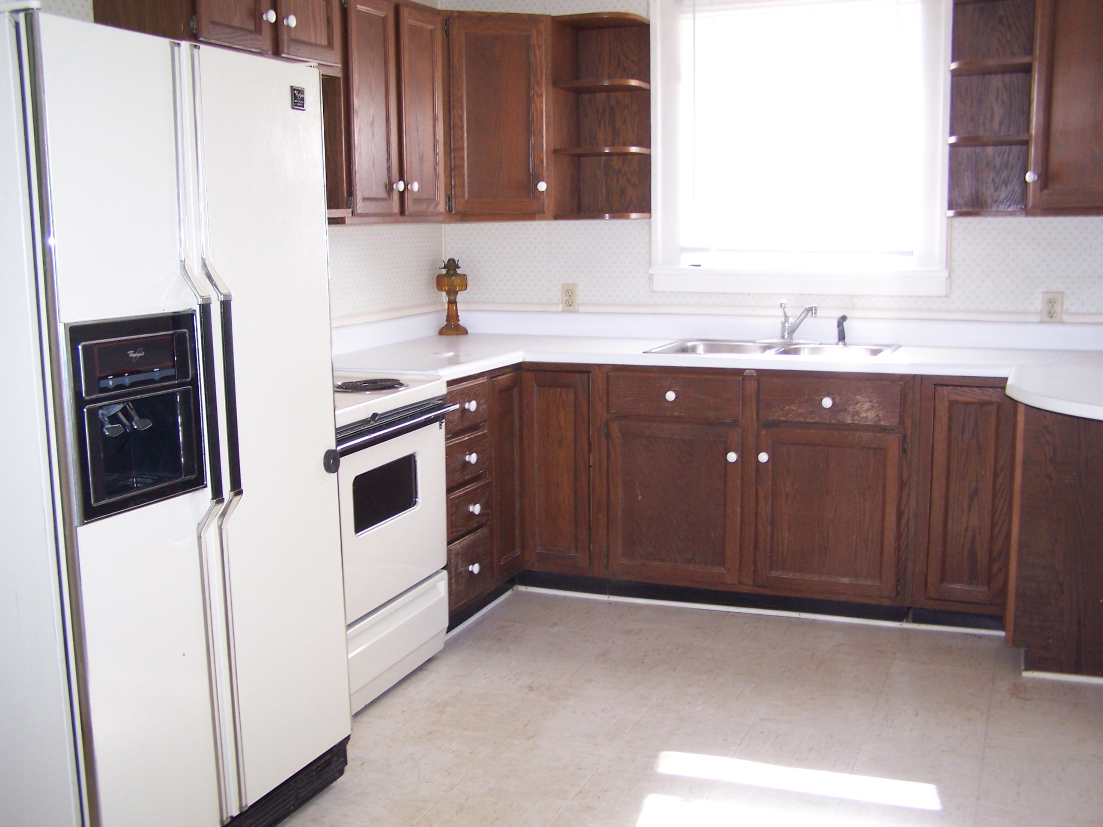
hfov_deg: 49.0
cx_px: 552
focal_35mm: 38
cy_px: 414
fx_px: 1211
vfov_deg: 37.7
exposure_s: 1/60
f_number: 2.8
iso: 140
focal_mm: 6.3
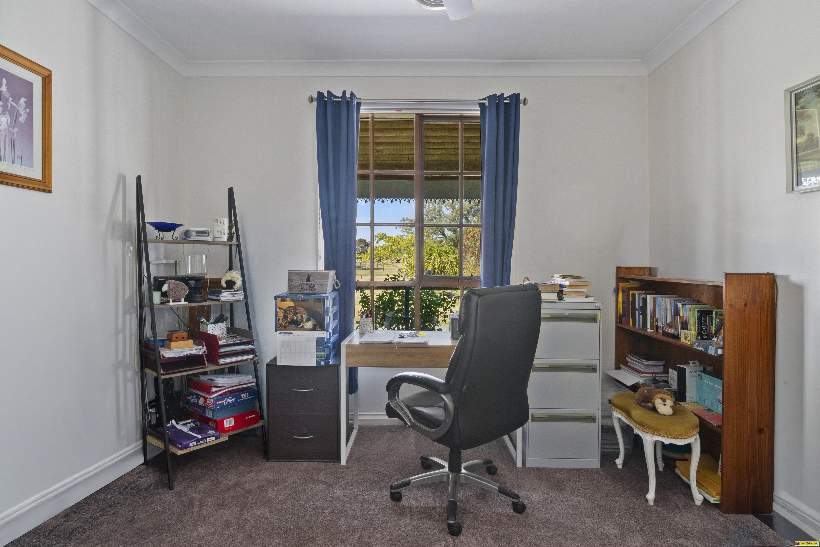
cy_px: 274
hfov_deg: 90.0
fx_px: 410
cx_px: 410
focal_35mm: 18
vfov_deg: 67.4
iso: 320
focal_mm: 12
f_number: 11
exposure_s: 1/160
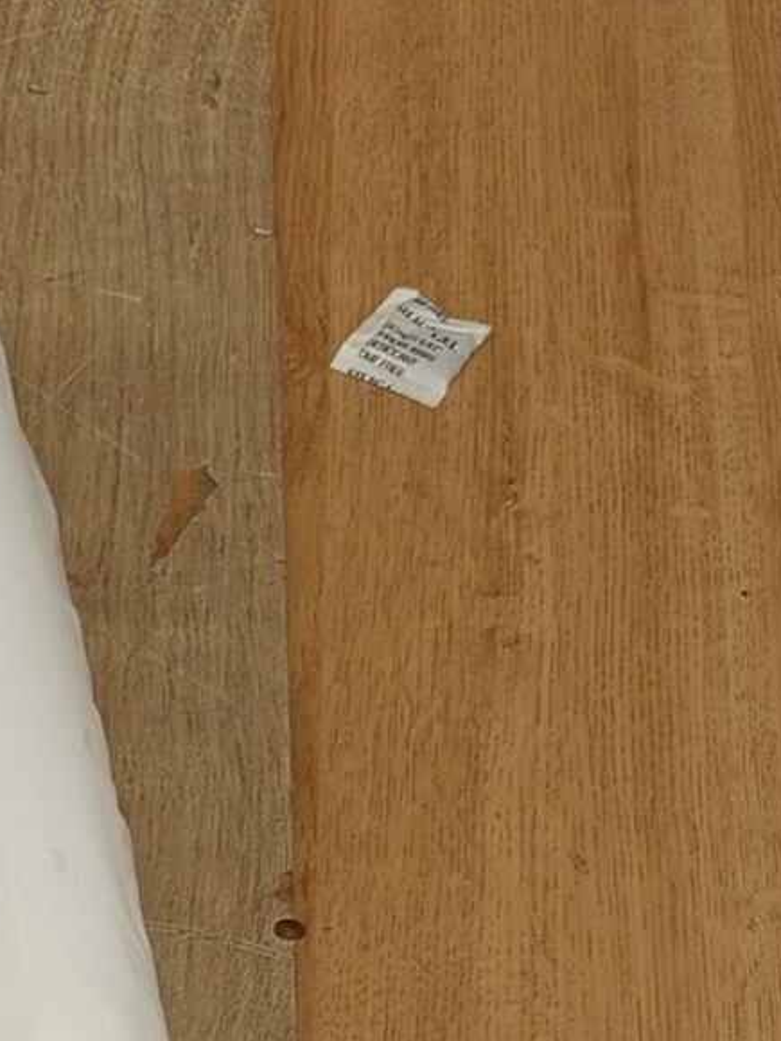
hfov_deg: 12.0
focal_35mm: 106
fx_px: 3189
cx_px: -919
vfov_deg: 16.9
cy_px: 1533
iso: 88
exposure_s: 1/100
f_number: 1.7
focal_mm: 5.24
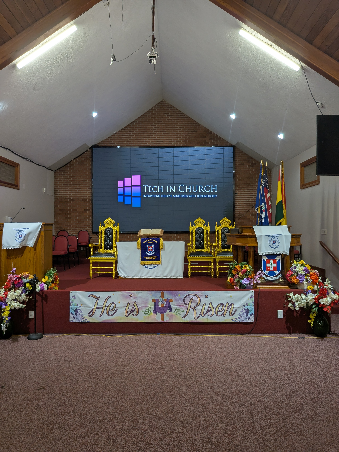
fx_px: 313
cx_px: 170
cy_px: 226
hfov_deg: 56.8
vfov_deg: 71.6
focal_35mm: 24
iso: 230
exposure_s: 1/120
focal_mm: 4.53
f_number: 1.7
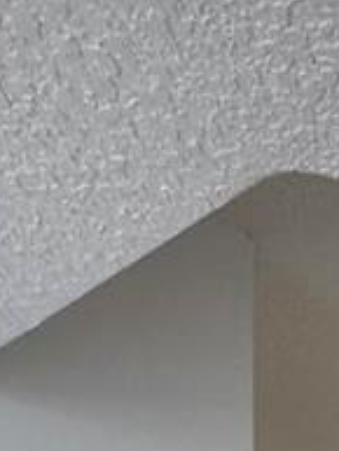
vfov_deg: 15.2
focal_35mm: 87
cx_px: 837
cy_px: 1028
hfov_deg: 12.7
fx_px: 1135
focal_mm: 2.22
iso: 200
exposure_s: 1/120
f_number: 2.2
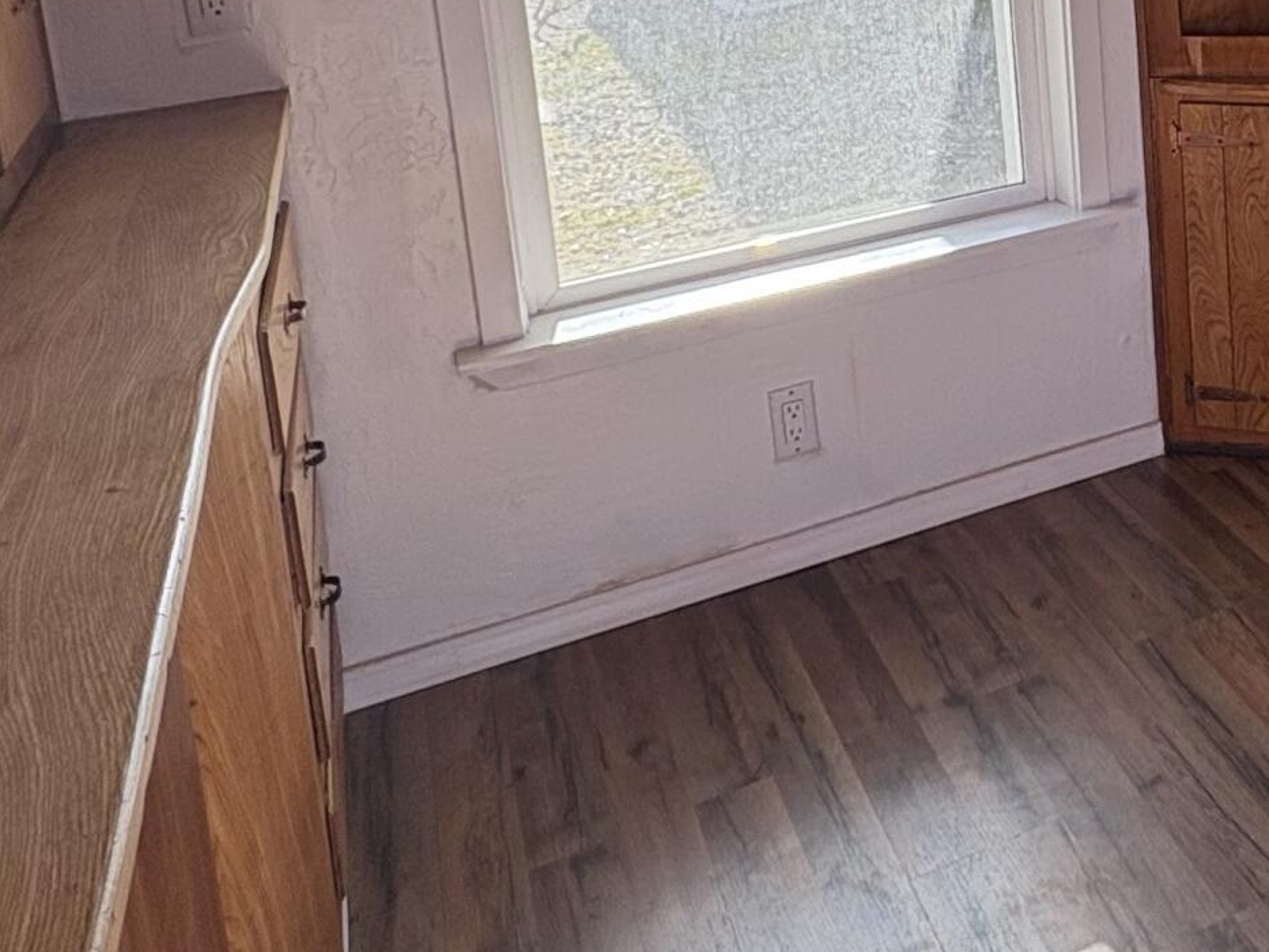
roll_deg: +3.2
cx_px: 1274
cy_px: -95
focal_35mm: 45
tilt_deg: -9.0
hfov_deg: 37.5
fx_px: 1650
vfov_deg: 29.1
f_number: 2.2
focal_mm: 2.22
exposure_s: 1/287
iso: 50
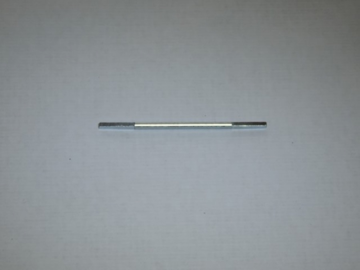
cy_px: 135
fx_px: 1768
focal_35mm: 170
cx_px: 180
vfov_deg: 8.7
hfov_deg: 11.6
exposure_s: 1/125
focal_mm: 30.3
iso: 280
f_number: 4.5
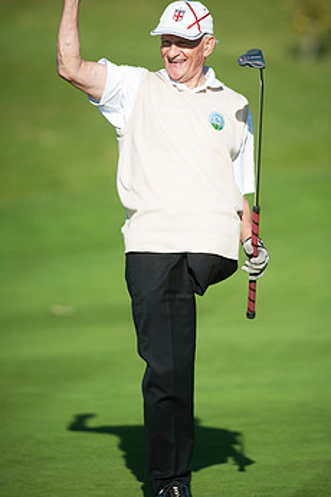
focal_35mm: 390
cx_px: 178
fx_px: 5389
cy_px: 238
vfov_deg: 5.3
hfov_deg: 3.5
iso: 400
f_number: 4
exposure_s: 1/4000
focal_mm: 300
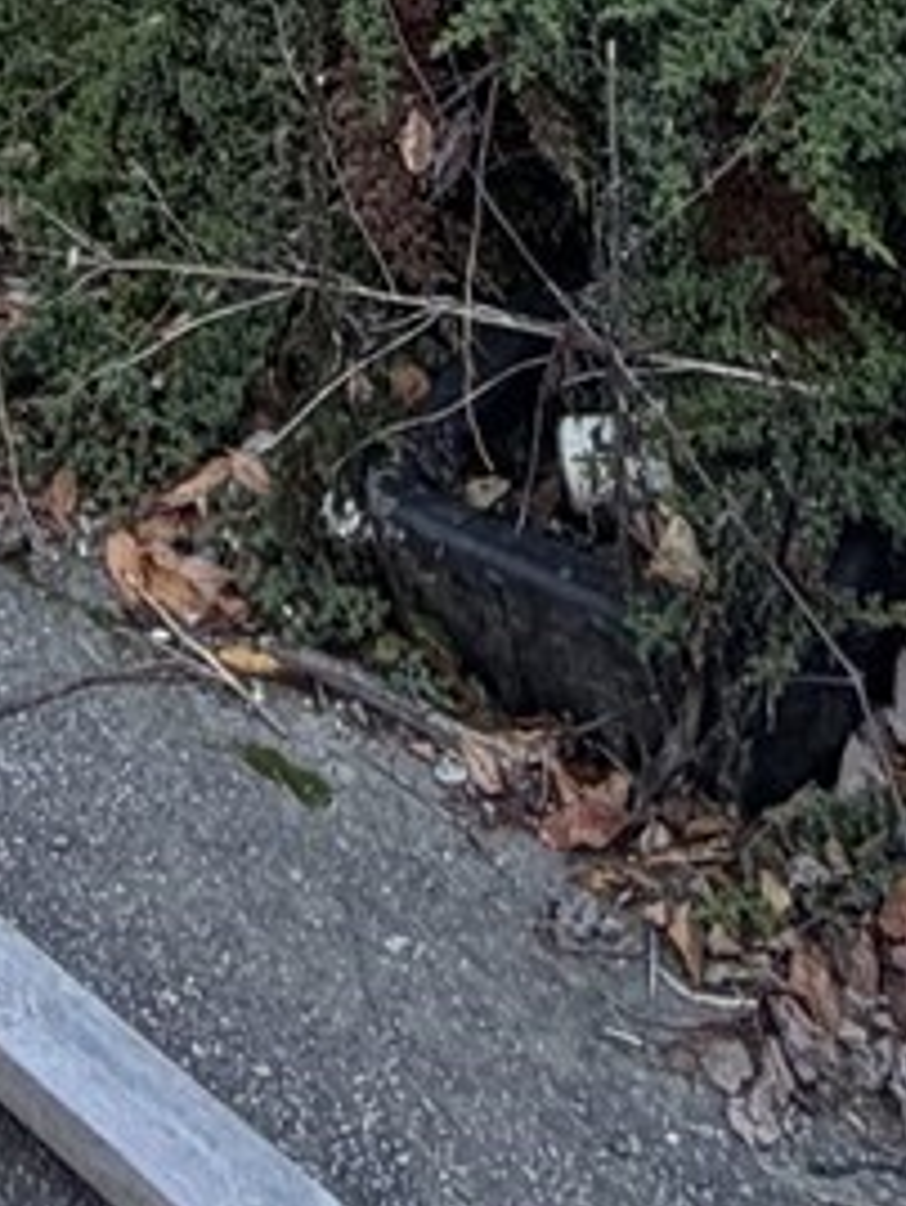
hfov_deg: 17.6
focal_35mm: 80
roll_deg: -1.7
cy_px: -1444
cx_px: -161
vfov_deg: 16.2
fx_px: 2790
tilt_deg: +4.8
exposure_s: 1/121
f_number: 2.2
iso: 50
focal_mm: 2.22
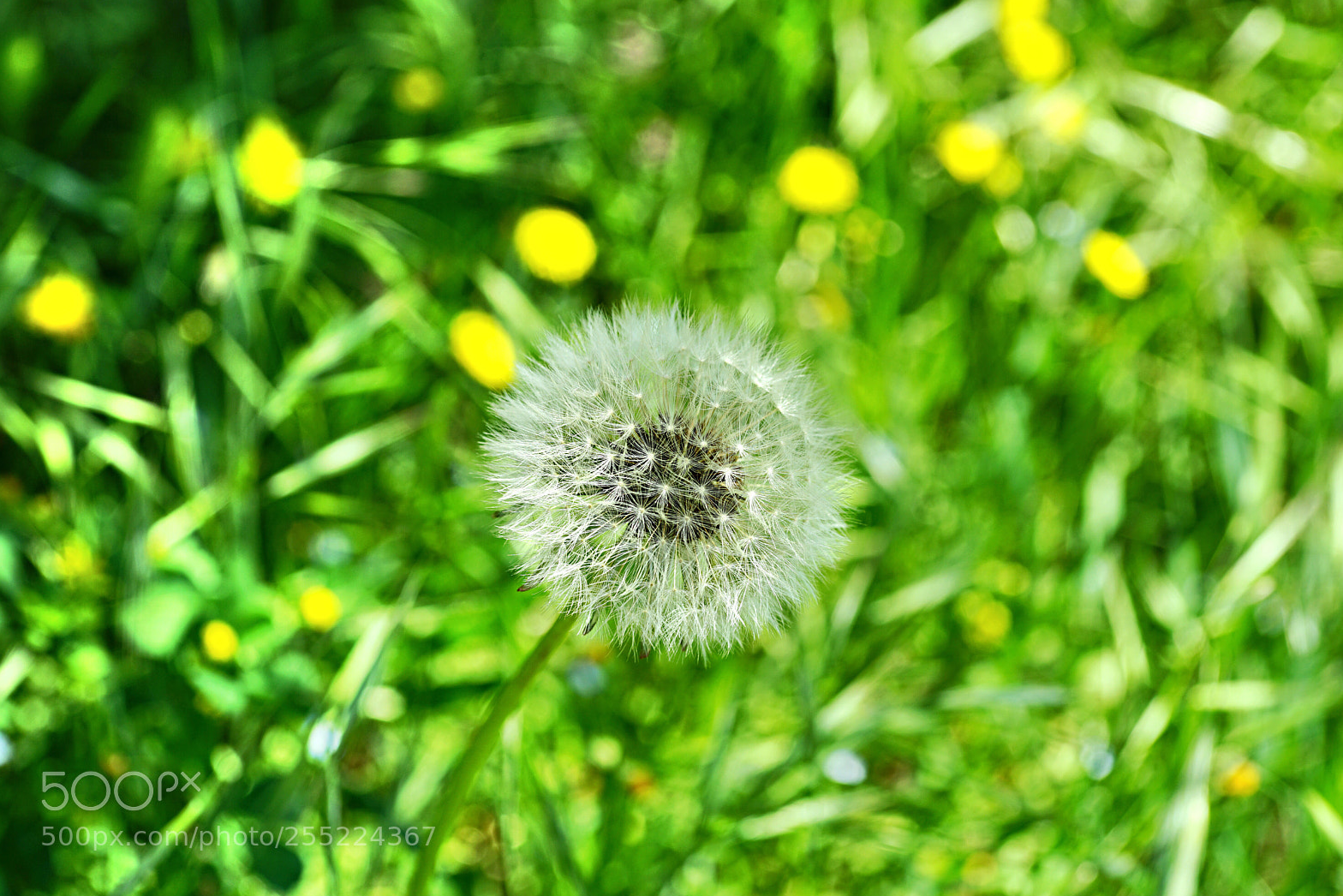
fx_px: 1903
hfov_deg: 38.9
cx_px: 673
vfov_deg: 26.5
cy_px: 447
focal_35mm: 51
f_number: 7.1
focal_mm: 50
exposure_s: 1/100
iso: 100
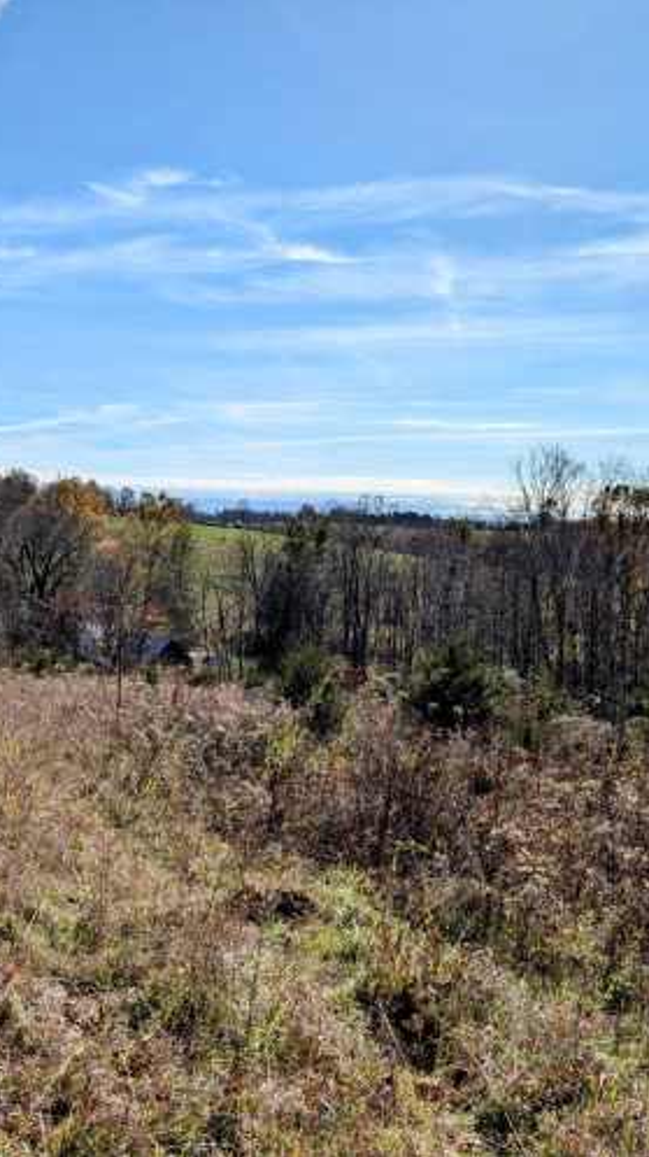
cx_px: 161
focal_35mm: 35
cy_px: 577
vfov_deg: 56.7
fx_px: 1072
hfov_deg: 33.0
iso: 20
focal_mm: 6.9
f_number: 1.68
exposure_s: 1/1961
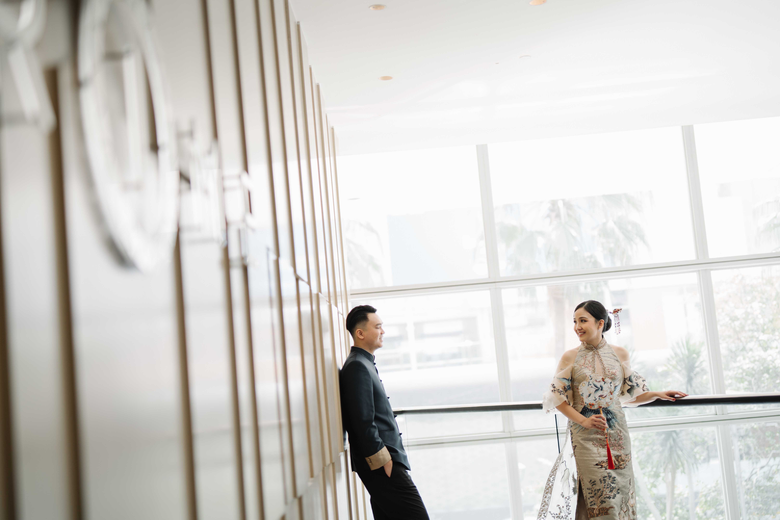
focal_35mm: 50
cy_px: 260
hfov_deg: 39.6
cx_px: 390
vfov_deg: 27.0
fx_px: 1083
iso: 100
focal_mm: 50
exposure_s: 1/160
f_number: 1.4
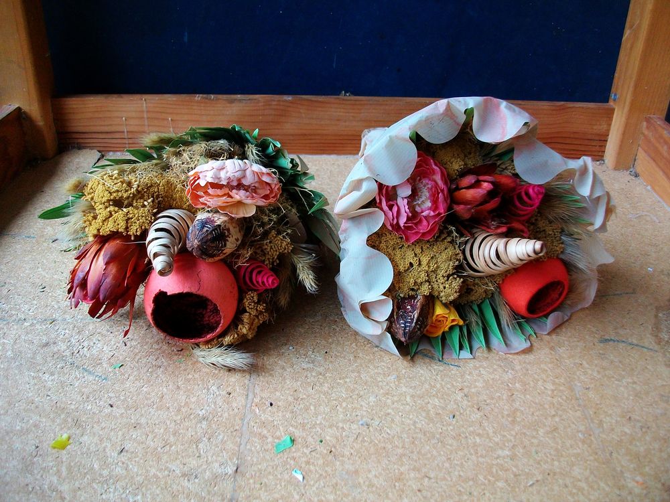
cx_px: 335
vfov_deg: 44.2
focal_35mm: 32
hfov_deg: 56.8
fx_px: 619
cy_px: 251
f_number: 2.9
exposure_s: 1/13.6
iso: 160
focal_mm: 5.7
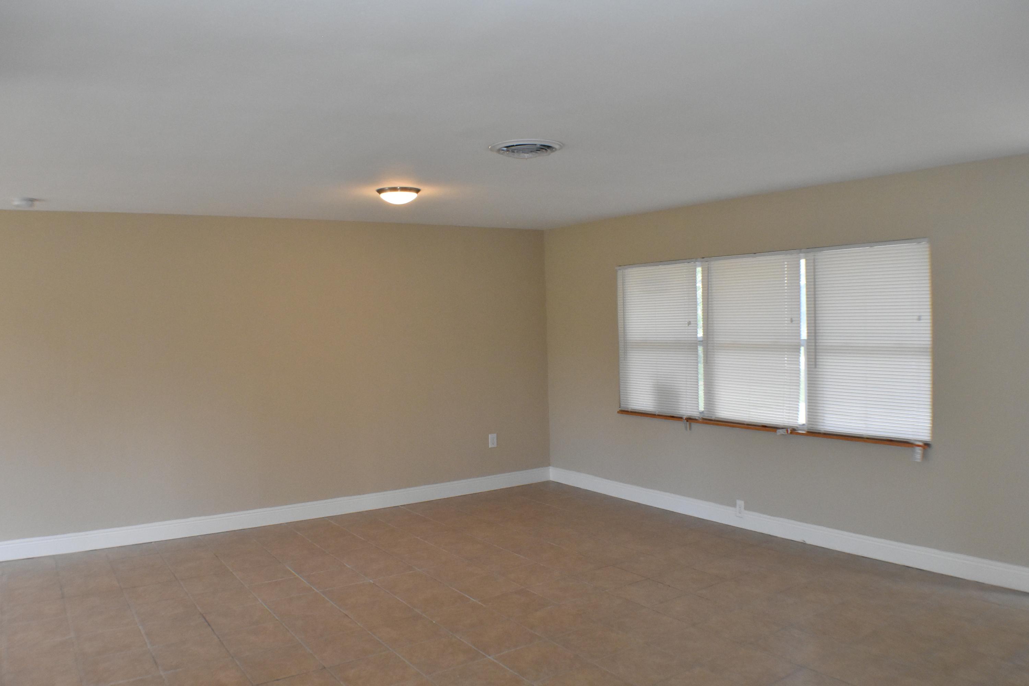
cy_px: 343
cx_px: 514
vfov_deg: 36.9
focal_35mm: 36
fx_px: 1029
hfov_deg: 53.1
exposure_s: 1/200
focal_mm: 24
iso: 3200
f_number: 6.3
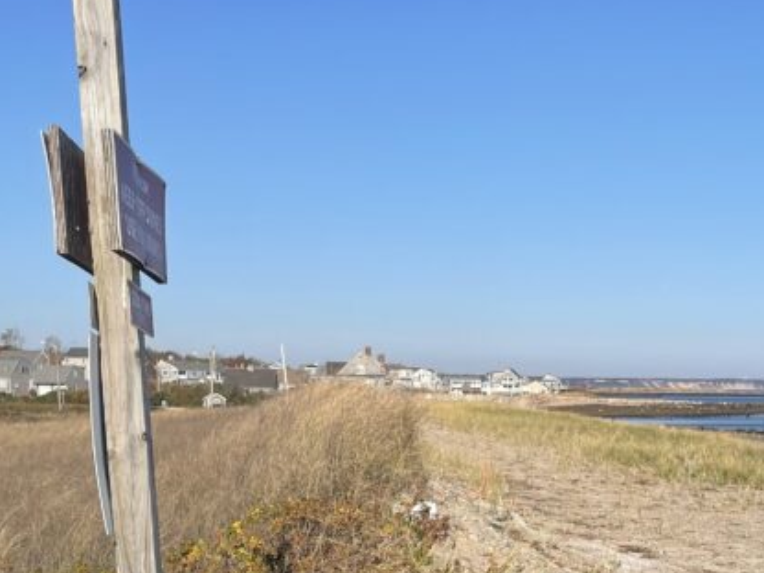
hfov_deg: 30.1
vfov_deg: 22.2
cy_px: 549
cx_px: 481
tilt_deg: -6.1
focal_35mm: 64
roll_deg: -0.3
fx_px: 1413
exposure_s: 1/4292
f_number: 1.6
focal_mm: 4.2
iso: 32
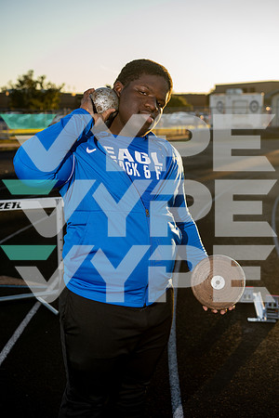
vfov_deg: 36.2
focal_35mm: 55
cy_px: 209
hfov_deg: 24.6
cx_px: 140
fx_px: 639
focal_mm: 55
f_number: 4.5
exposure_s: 1/200
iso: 64
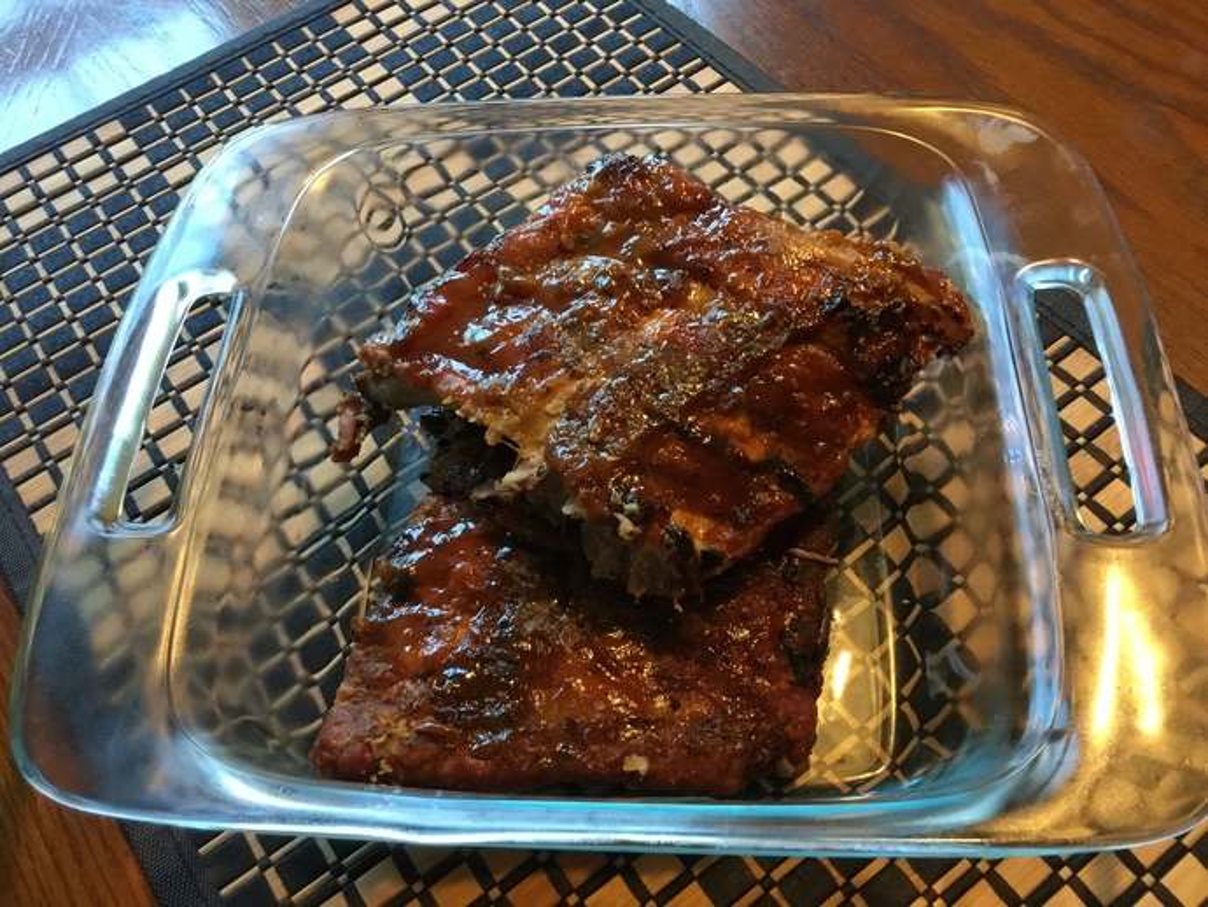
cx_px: 604
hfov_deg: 58.3
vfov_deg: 45.5
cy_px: 454
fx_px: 1082
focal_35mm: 31
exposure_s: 1/30
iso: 125
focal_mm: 3.3
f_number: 2.4
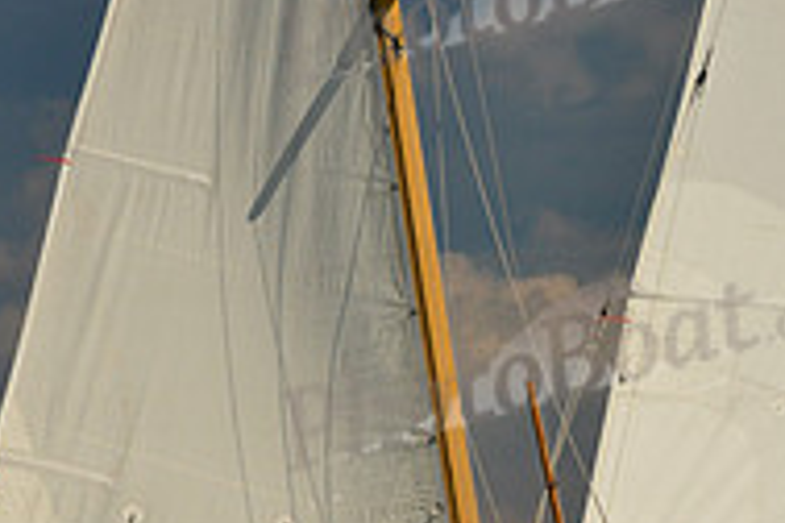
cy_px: 521
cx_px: 1084
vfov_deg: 6.4
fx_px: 4688
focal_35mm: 215
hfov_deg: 9.4
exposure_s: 1/1600
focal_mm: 70
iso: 1000
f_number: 11
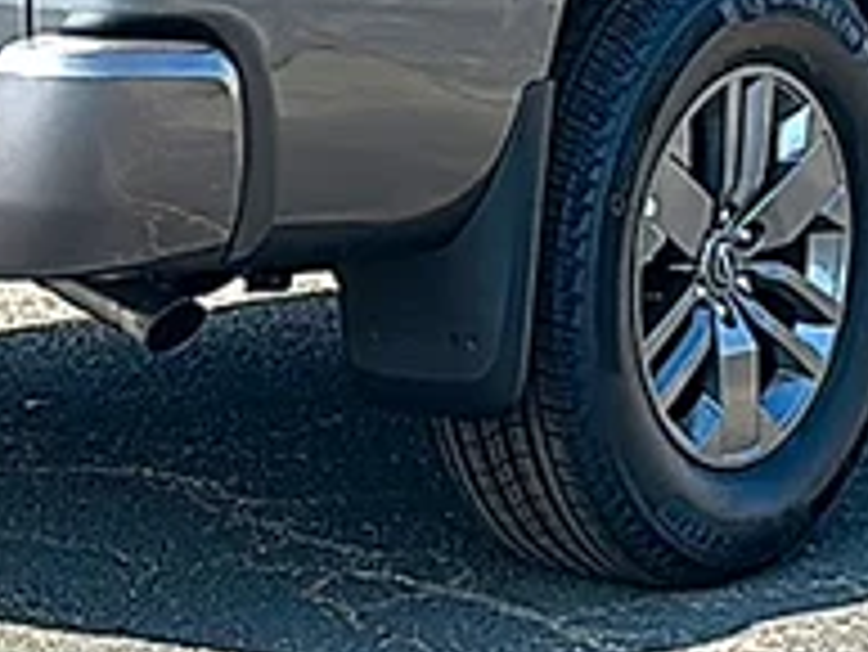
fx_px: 4090
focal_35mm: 163
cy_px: -250
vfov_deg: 8.9
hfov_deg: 12.1
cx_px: 445
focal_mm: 6.86
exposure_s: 1/2212
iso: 80
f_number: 1.78
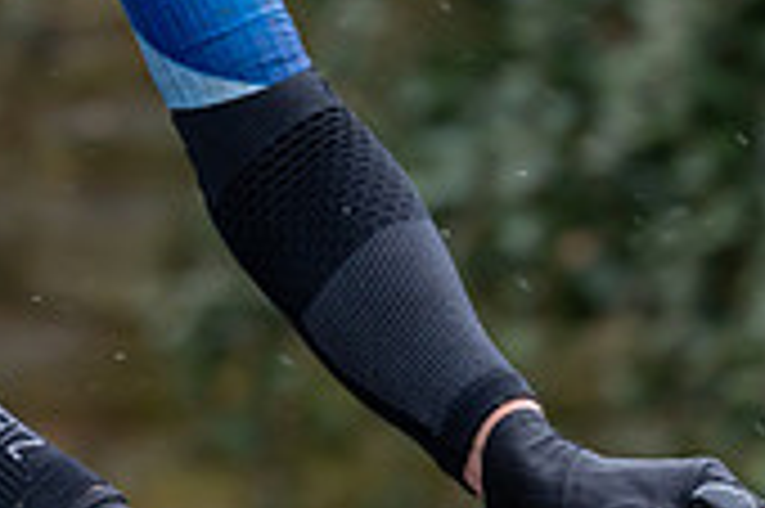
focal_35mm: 556
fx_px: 11803
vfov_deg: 2.5
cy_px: -276
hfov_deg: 3.7
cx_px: -148
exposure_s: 1/1000
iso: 1600
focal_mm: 163
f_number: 4
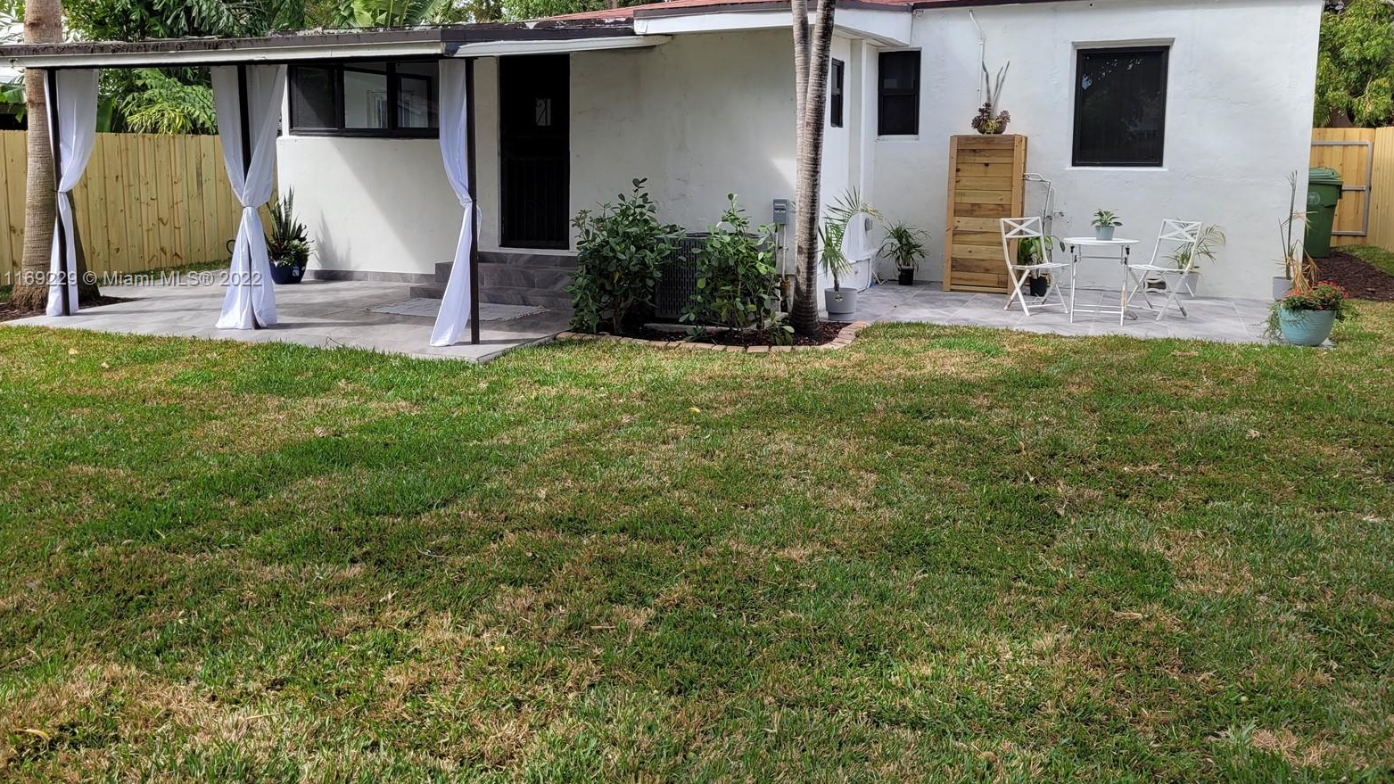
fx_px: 1072
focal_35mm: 29
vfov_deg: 39.8
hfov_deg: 66.1
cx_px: 689
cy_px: 280
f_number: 1.8
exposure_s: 1/919
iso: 40
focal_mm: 5.4
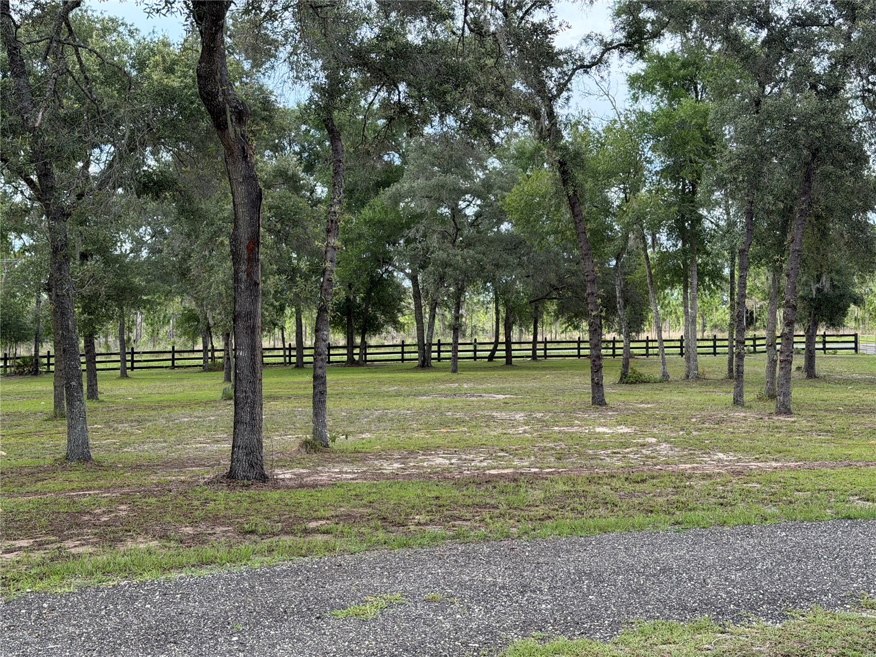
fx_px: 1215
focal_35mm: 48
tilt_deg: +0.9
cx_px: 438
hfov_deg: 39.7
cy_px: 328
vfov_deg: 30.3
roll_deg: +1.8
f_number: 1.78
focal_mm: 6.76
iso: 100
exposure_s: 1/1167
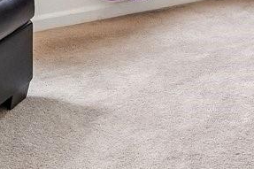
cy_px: -193
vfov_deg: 11.3
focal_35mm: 107
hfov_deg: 18.8
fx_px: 754
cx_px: 226
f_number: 8
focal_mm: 10
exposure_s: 1/20
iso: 400
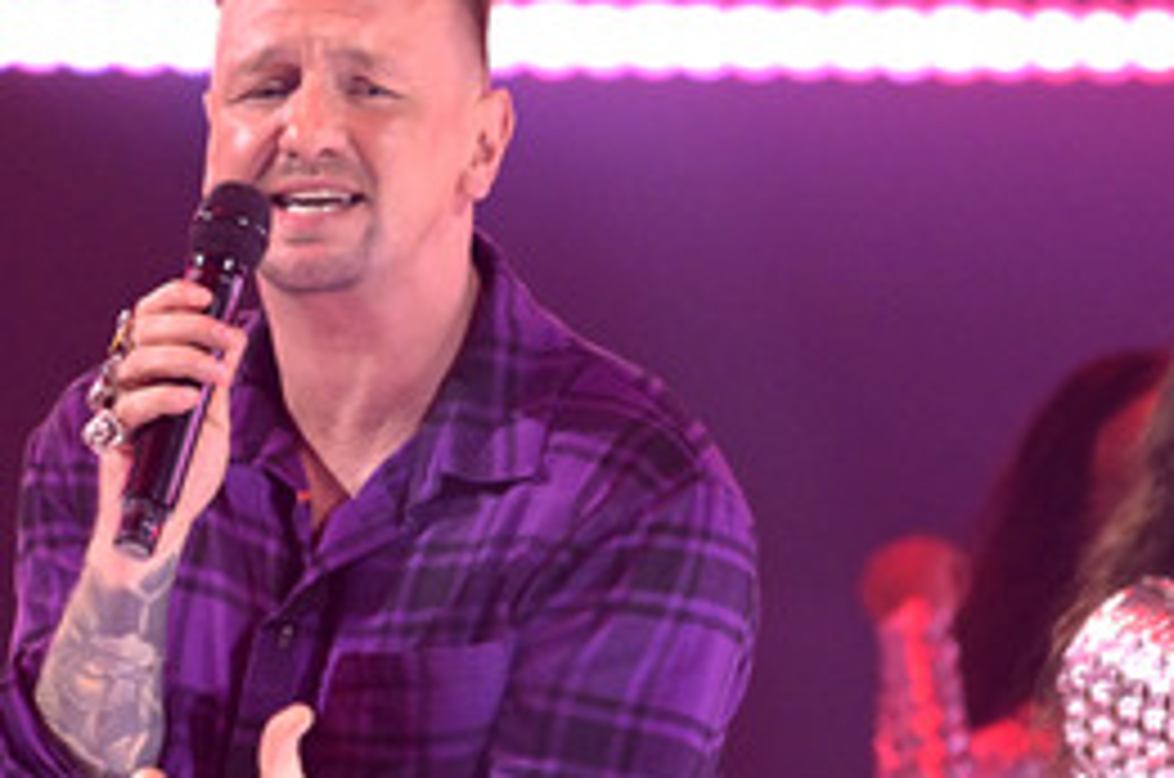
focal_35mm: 692
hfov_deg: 3.0
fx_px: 22525
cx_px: 475
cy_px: 490
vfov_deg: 2.0
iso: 8000
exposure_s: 1/400
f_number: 5.6
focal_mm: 400
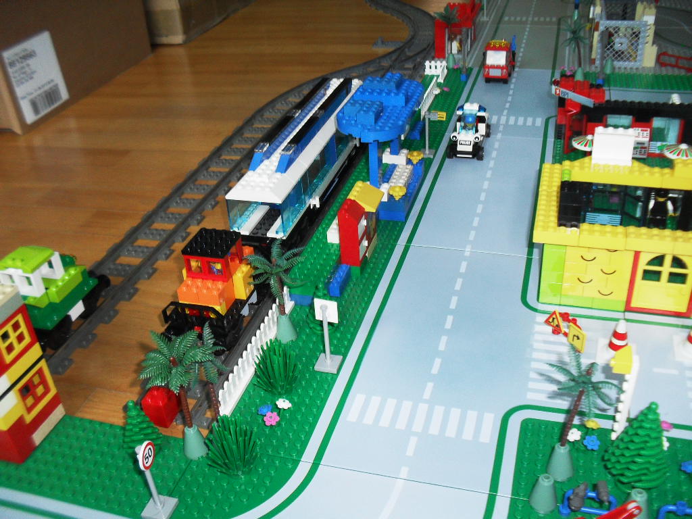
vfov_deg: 40.7
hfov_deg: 52.6
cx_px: 346
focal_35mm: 35
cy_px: 260
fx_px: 700
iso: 200
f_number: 3.2
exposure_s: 1/45
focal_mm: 6.3
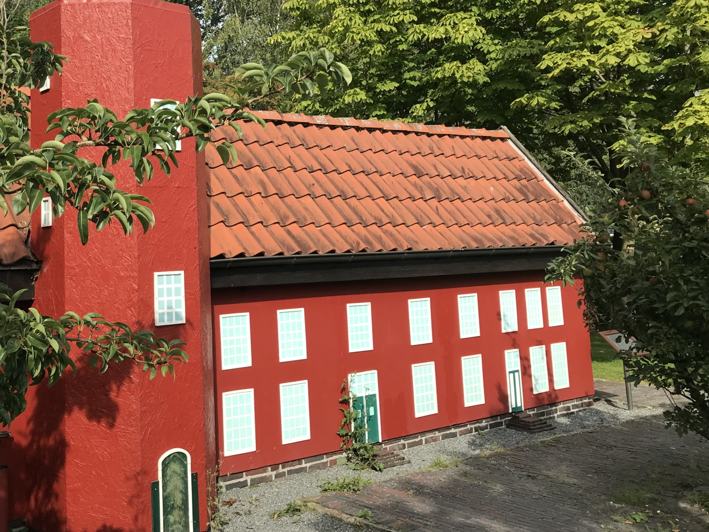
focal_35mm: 41
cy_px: 162
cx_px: 202
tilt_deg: +6.7
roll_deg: +1.7
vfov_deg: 34.7
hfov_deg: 44.7
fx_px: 840
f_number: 1.8
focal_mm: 3.99
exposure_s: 1/1277
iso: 20
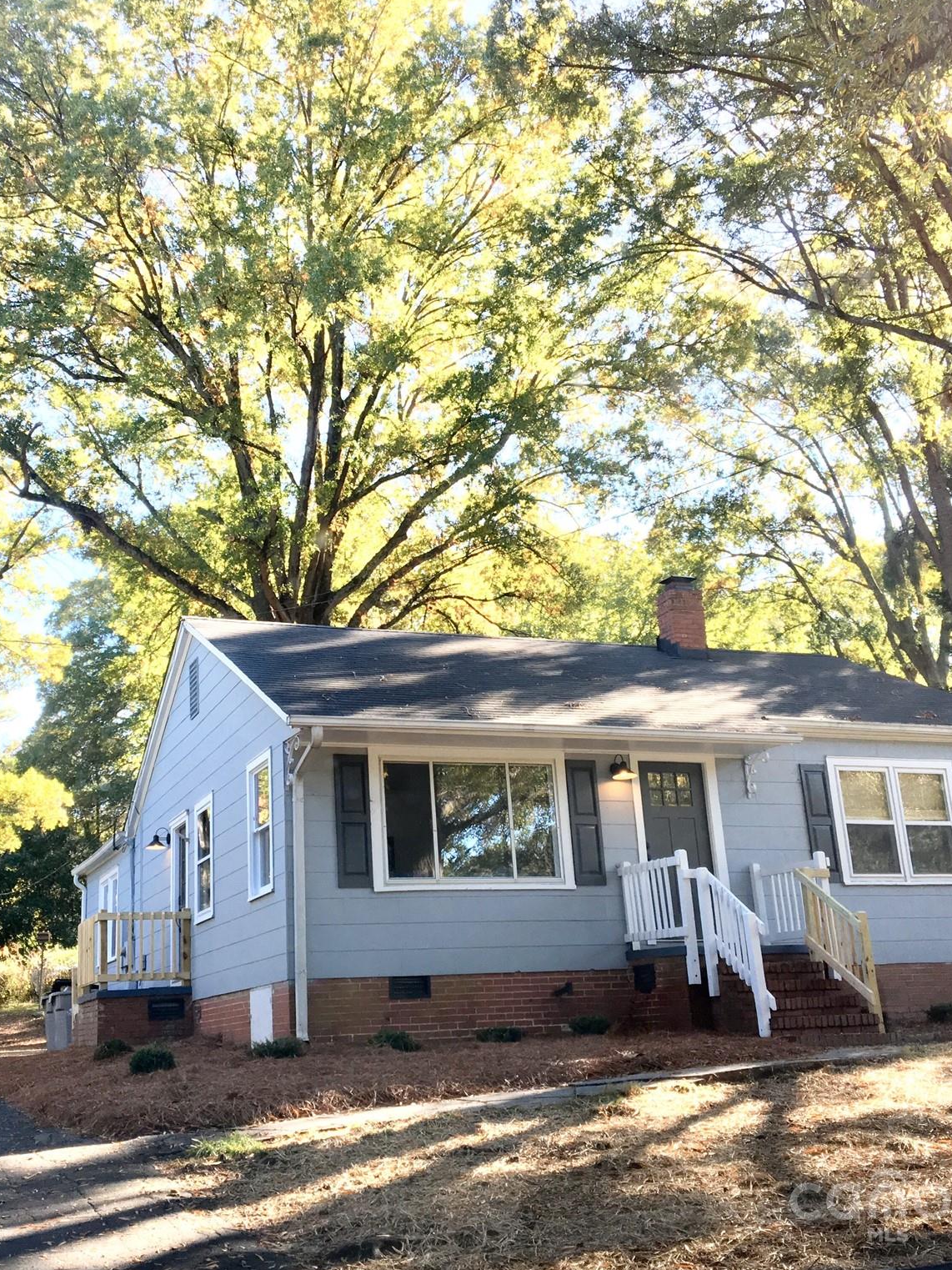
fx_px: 1430
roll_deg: +3.7
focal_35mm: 39
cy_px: 634
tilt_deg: +17.9
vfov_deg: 47.9
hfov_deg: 36.7
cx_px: 408
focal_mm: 4.15
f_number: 2.2
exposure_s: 1/120
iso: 40
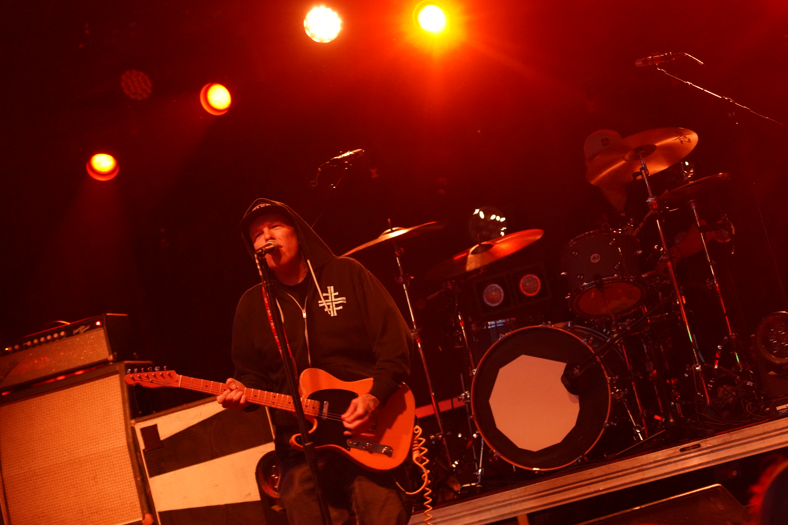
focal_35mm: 107
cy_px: 267
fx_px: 2342
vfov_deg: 12.8
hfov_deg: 19.1
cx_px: 398
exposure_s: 1/125
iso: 10000
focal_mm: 105
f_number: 4
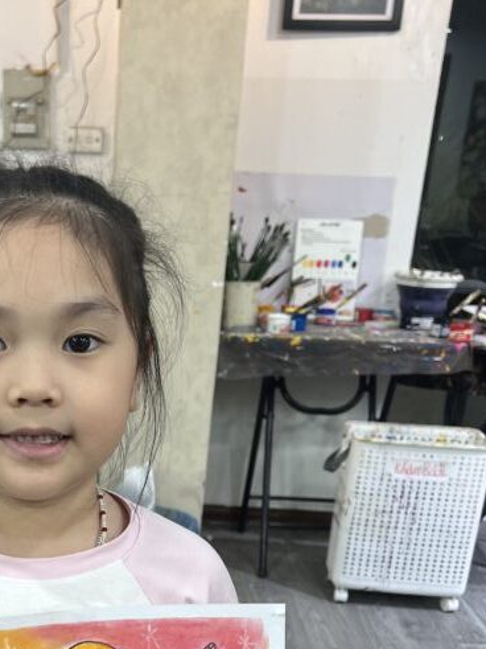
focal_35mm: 53
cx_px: 26
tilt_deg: -20.7
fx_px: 993
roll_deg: -2.3
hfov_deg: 26.4
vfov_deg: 34.9
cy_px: 531
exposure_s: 1/100
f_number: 1.5
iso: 100
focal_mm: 5.7
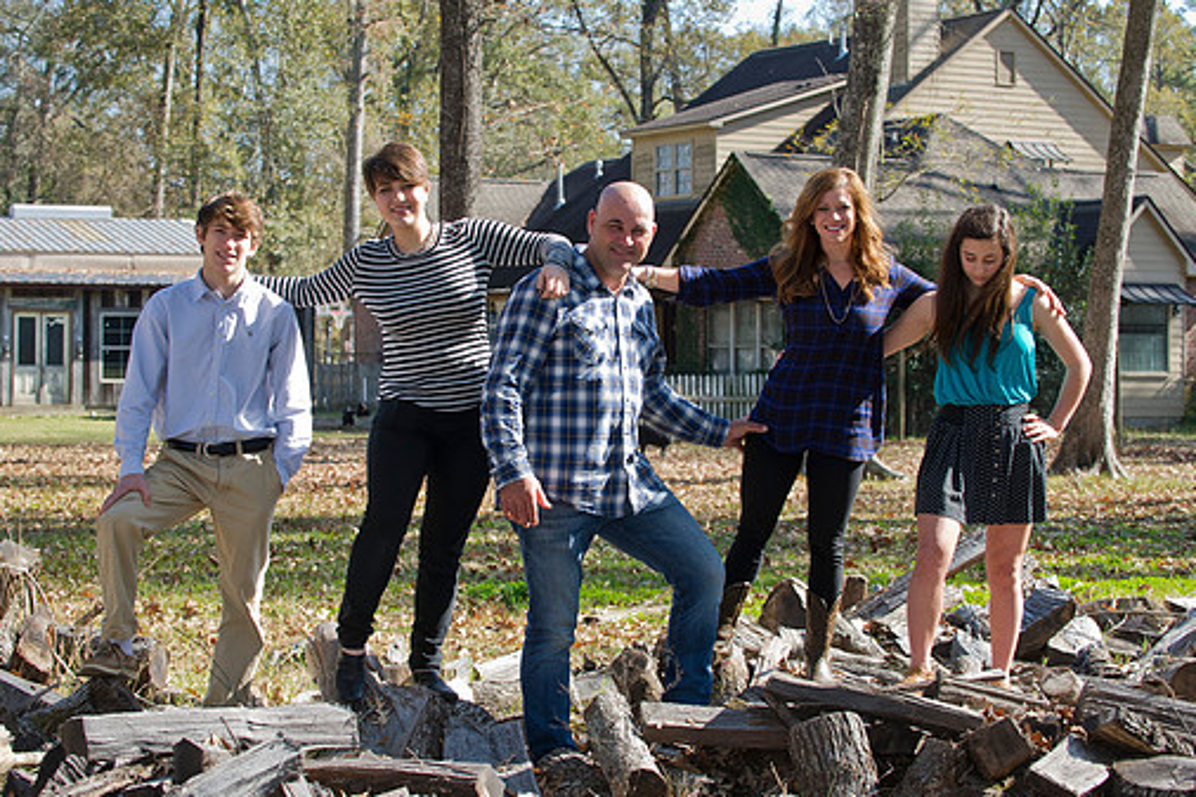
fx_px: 2856
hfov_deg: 23.7
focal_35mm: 86
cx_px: 574
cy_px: 395
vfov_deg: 15.9
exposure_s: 1/250
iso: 400
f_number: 5.6
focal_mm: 75
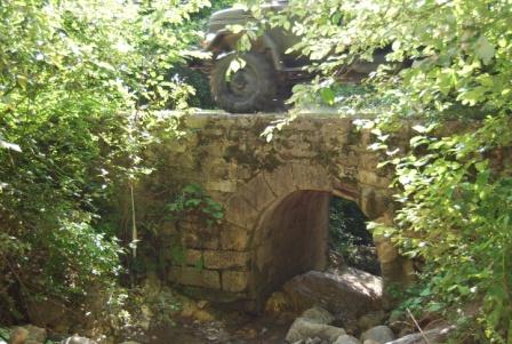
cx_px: 256
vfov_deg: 28.2
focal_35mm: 48
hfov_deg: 41.0
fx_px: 684
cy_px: 172
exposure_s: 1/80
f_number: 4.5
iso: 200
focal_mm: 32
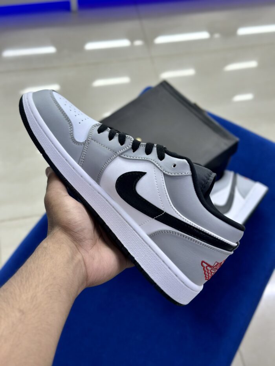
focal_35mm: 48
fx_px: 508
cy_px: 183
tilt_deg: -57.2
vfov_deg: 39.7
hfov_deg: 30.3
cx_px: 138
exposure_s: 1/100
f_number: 1.78
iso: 64
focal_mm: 6.86
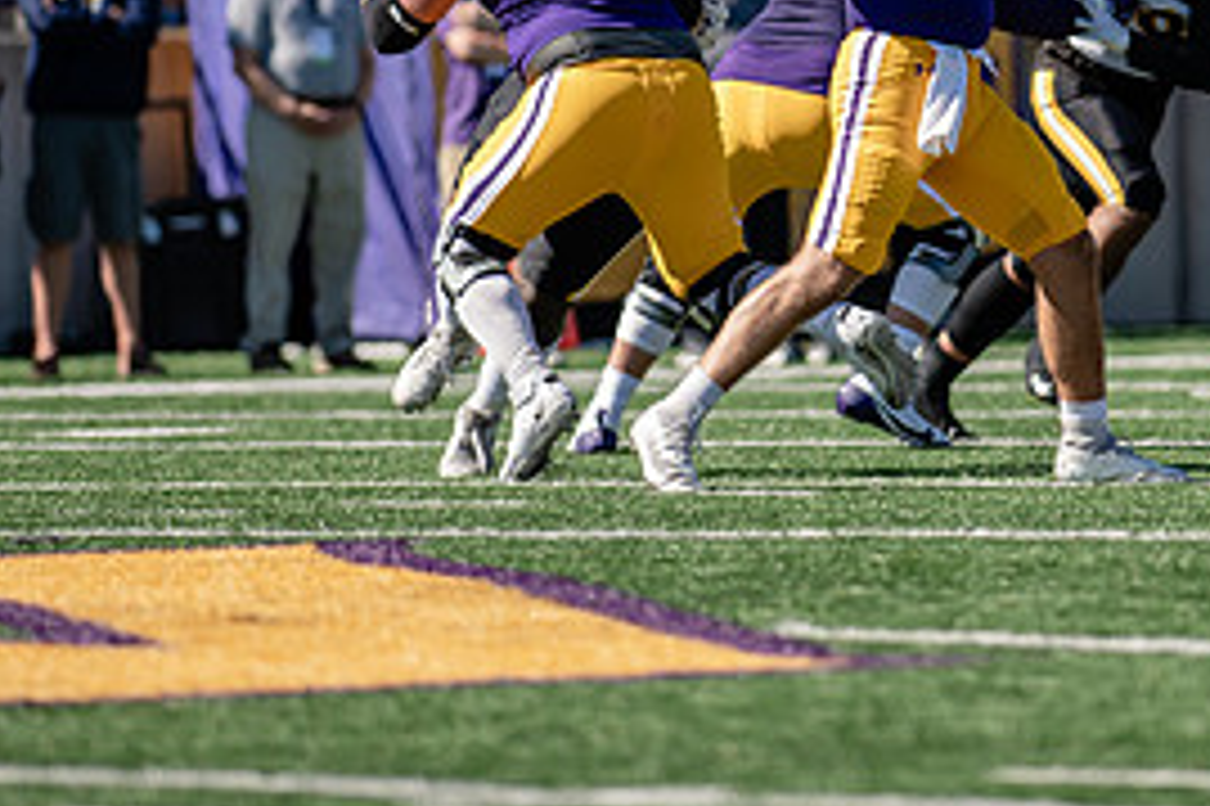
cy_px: -52
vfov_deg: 2.1
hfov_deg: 3.2
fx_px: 21732
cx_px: 999
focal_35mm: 647
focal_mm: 300
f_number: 3.5
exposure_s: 1/1250
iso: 160
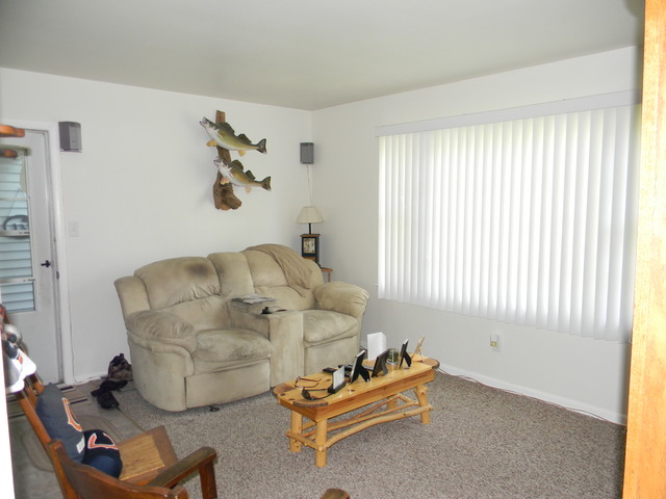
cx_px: 333
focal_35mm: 28
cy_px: 250
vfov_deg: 49.7
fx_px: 539
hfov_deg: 63.4
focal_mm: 5
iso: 244
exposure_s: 1/26
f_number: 3.5
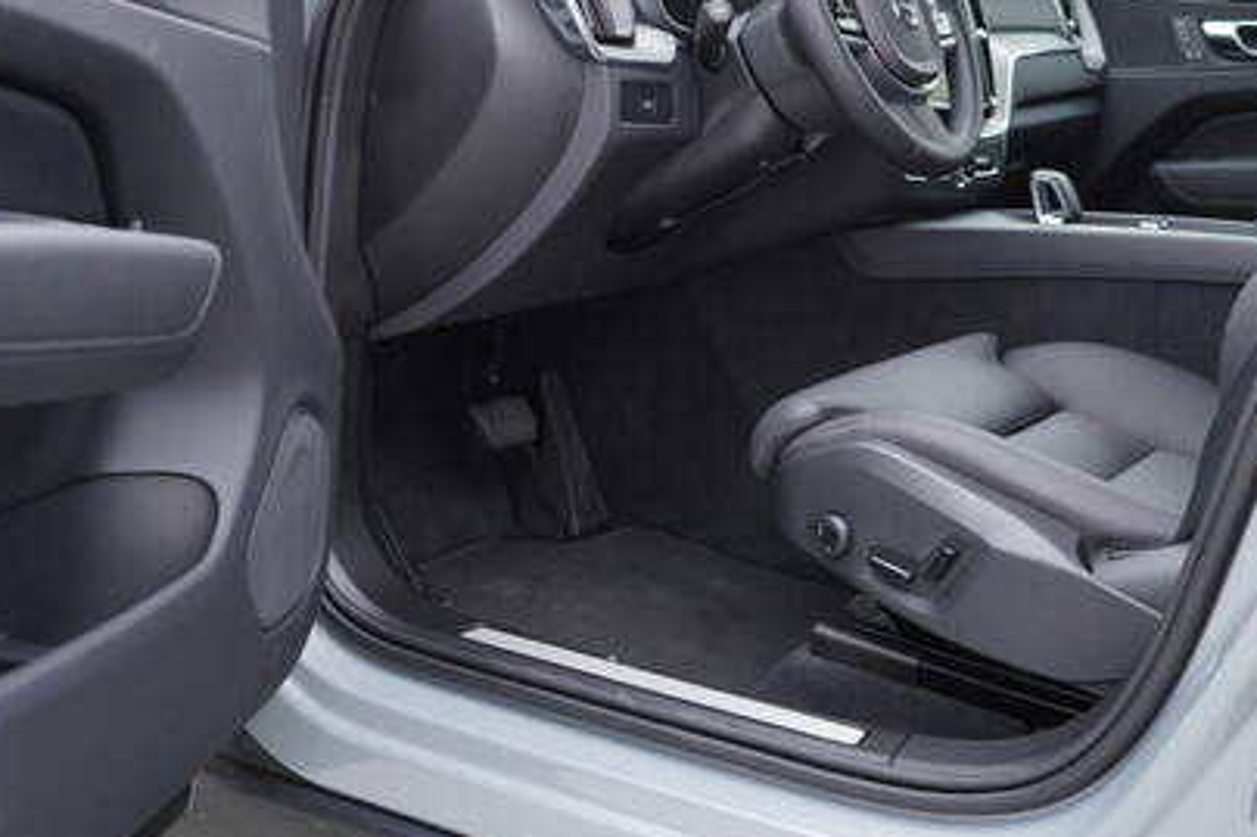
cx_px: 765
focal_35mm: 49
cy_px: 285
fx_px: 1710
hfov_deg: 40.1
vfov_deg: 27.3
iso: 160
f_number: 2.8
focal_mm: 24
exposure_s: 1/40
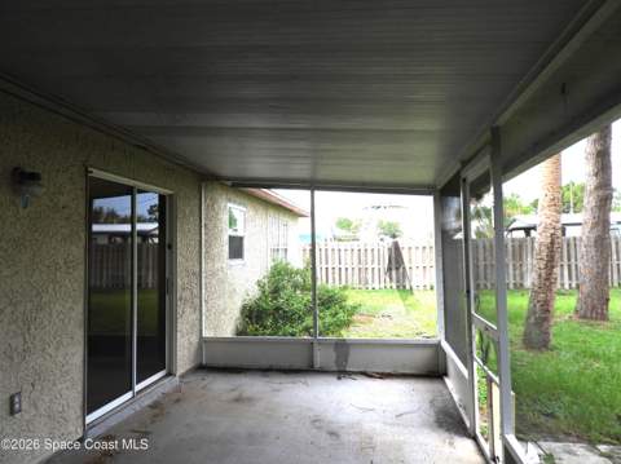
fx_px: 430
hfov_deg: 71.7
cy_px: 232
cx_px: 310
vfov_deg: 56.7
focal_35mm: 24
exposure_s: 1/80
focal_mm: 4.3
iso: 100
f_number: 3.3
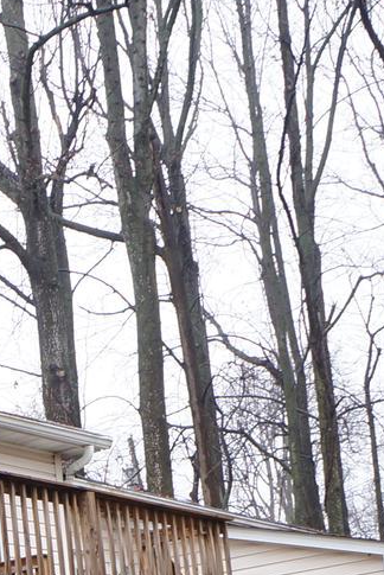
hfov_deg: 10.2
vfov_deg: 16.5
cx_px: -492
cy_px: 625
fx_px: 1919
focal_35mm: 120
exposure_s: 1/80
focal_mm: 19
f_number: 5.6
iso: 200
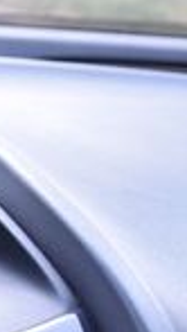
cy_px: -17
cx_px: -388
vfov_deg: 17.0
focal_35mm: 123
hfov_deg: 8.3
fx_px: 1081
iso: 720
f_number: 3.5
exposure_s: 1/250
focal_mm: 18
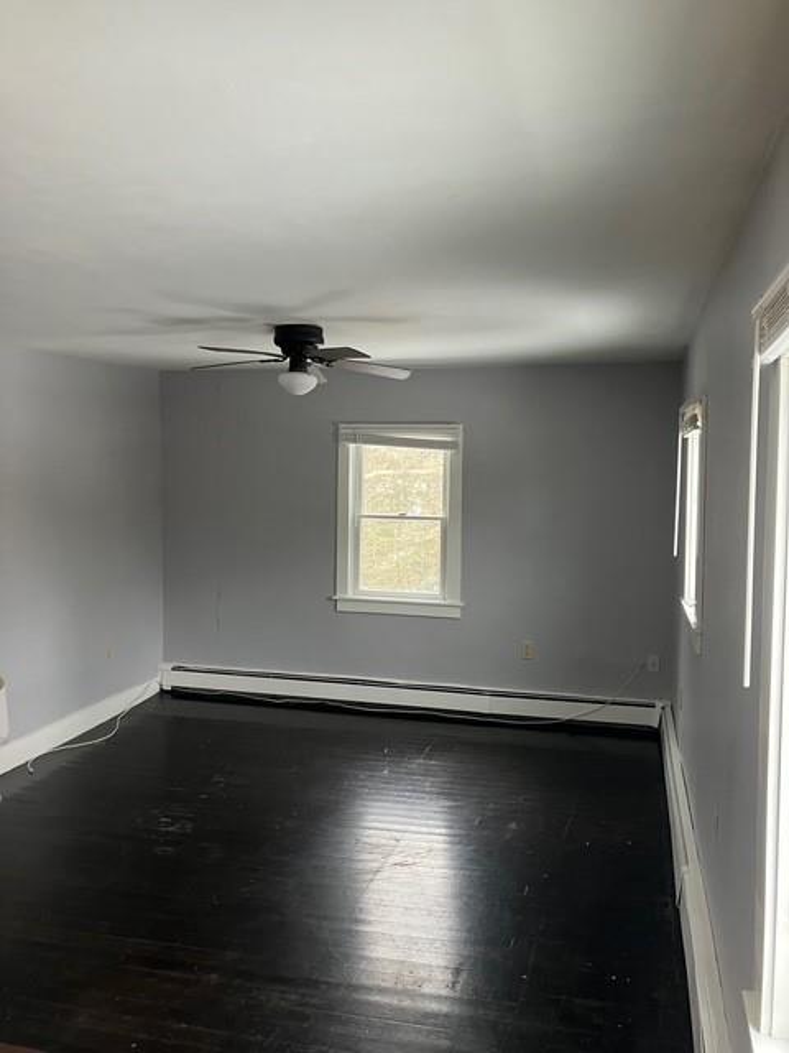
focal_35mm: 28
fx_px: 851
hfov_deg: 49.7
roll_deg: -1.5
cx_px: 394
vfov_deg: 63.4
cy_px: 526
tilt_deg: -3.8
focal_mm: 3.99
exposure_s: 1/60
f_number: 1.8
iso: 200
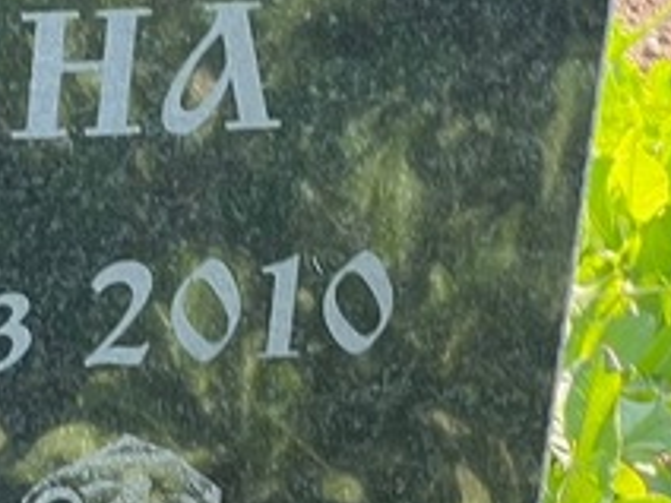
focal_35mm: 291
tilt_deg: -27.7
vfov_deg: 5.1
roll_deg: -0.8
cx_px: -538
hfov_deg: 6.6
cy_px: 174
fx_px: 5641
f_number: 2.8
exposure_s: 1/99
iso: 32
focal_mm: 9
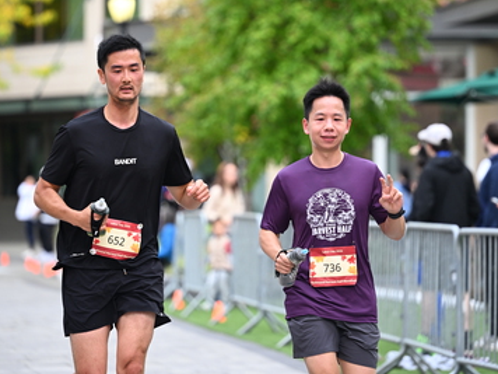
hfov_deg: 8.6
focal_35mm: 230
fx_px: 3309
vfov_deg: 6.5
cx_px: 247
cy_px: 144
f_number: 2.8
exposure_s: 1/1250
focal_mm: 155
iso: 640
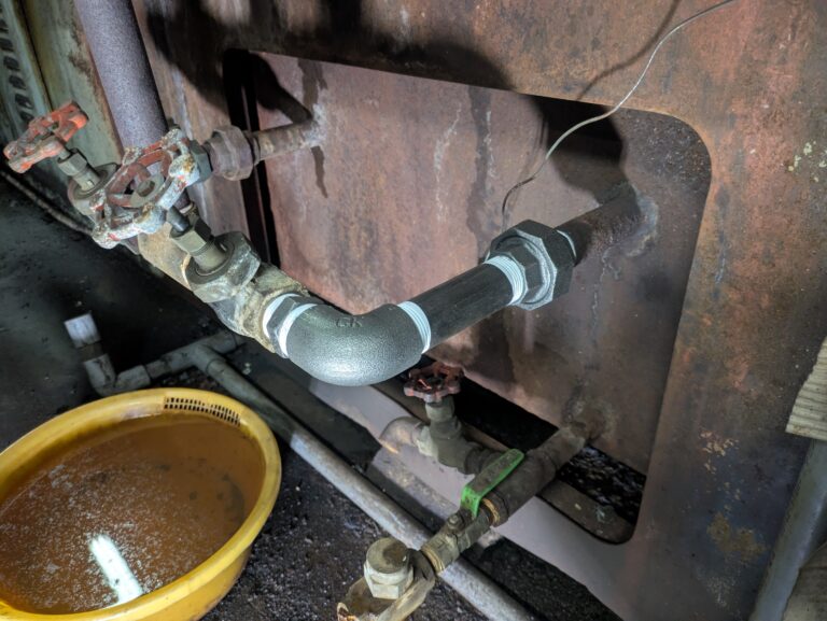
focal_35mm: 25
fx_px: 598
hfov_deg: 69.4
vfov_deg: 54.9
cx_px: 414
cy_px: 310
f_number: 1.89
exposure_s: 1/24
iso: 240
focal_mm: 5.43
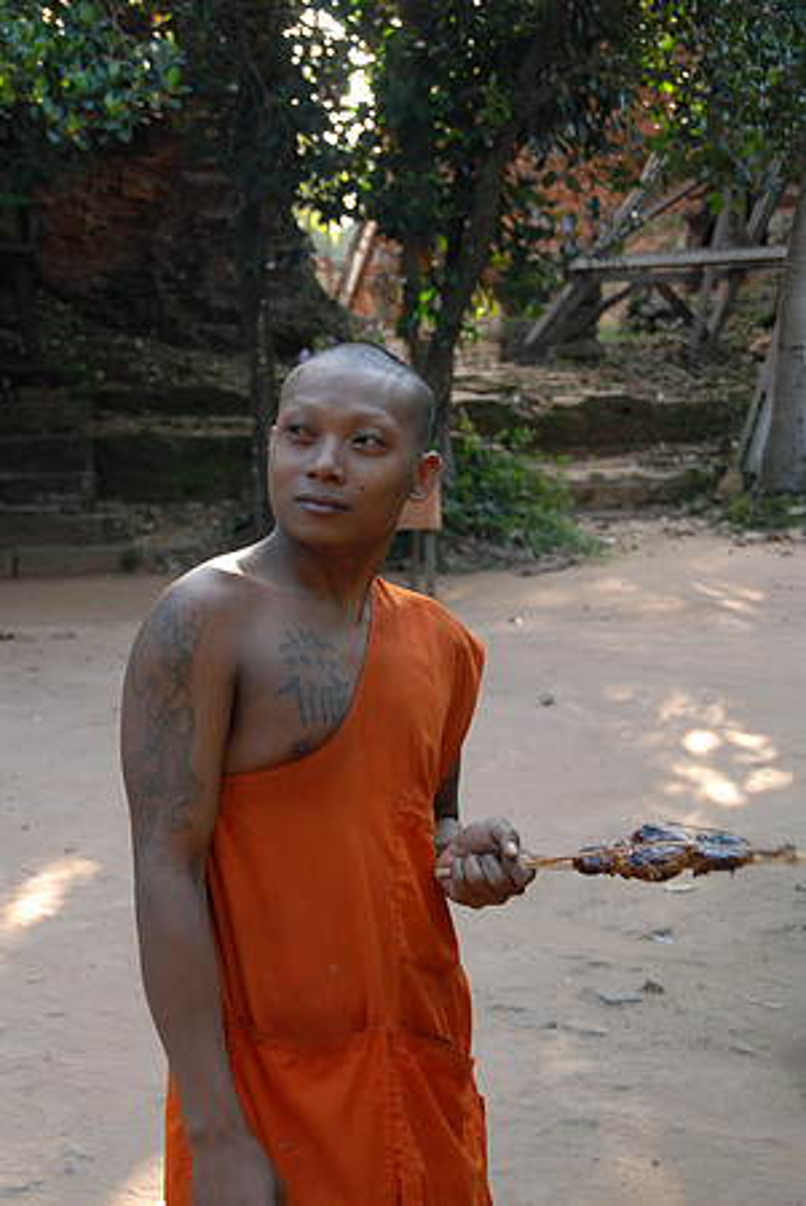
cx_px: 403
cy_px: 603
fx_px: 2312
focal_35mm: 69
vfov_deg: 29.2
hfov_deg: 19.8
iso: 500
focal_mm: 46
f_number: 5
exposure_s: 1/100
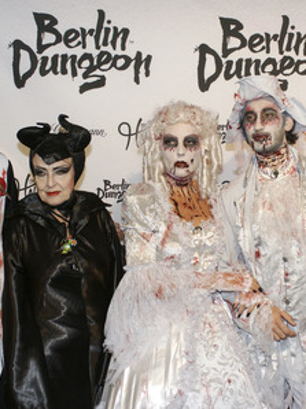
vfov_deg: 31.7
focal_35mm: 61
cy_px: 204
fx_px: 720
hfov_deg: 23.8
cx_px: 222
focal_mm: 28
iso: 640
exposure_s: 1/250
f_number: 5.6
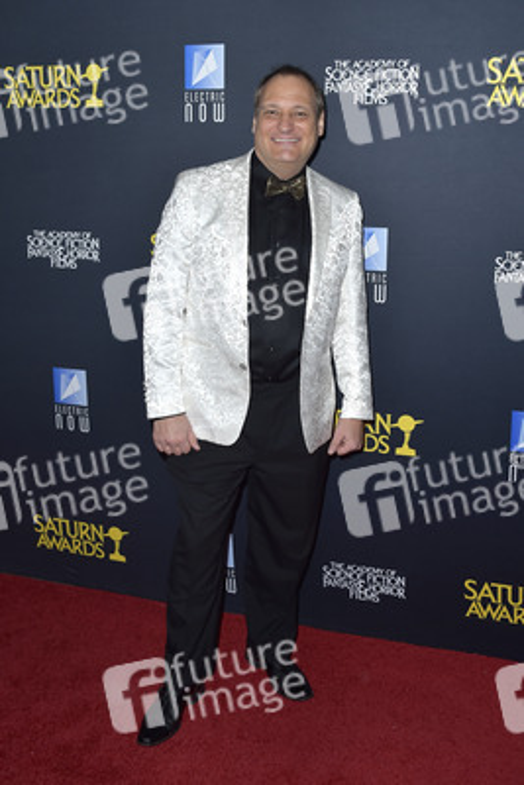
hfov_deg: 37.9
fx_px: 763
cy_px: 392
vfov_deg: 54.4
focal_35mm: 35
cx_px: 262
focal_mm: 35
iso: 250
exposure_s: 1/250
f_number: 6.3
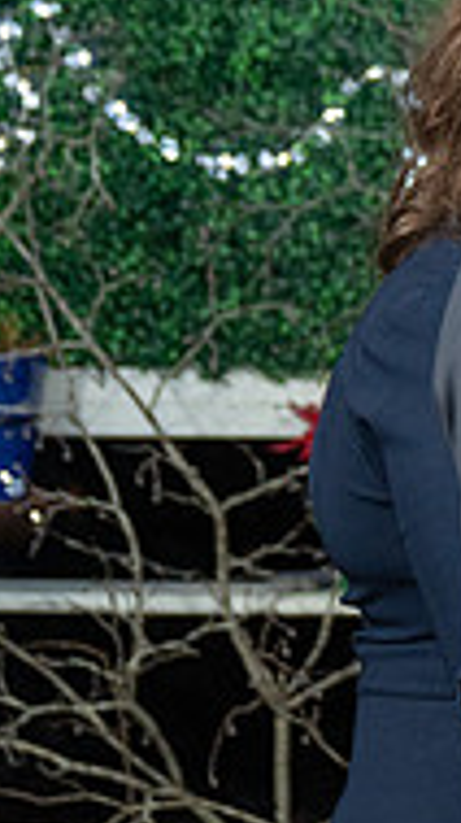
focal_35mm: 179
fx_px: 3899
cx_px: 1128
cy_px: 273
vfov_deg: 12.0
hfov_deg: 6.4
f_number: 2.8
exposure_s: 1/100
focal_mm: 44
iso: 2000
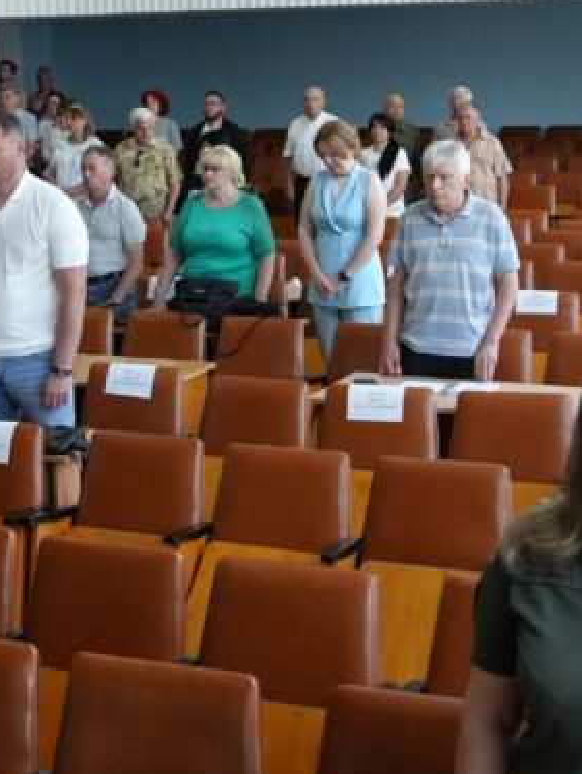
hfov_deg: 20.6
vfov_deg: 27.3
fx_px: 1590
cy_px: 284
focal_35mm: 71
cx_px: 172
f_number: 4
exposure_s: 1/160
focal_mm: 18
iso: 2500
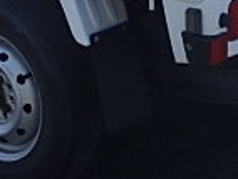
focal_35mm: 153
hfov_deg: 12.8
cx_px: 10
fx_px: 1054
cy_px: -130
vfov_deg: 9.3
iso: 125
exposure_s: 1/500
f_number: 4.6
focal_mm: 6.1
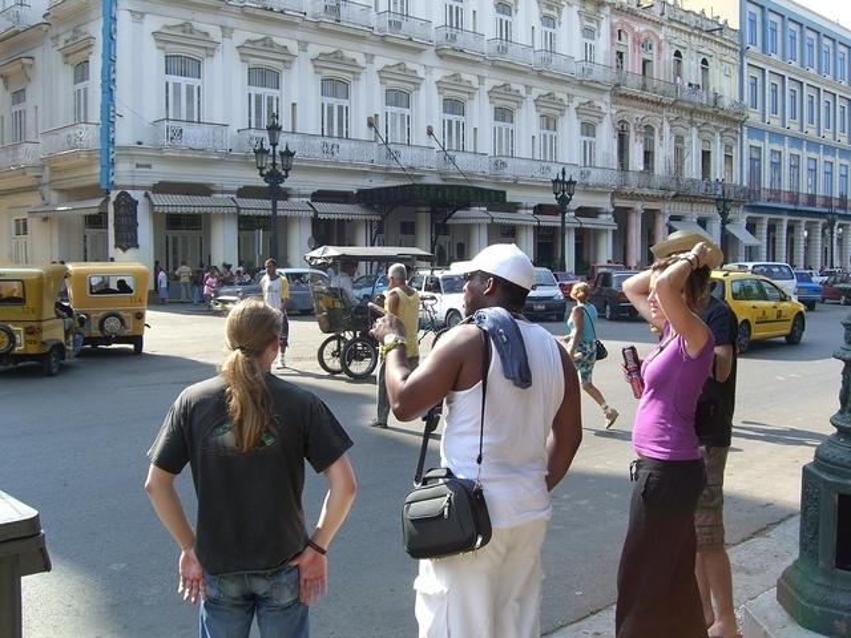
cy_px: 319
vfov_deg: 37.7
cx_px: 426
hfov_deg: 49.0
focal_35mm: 38
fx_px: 934
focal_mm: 7.9
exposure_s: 1/200
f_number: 4
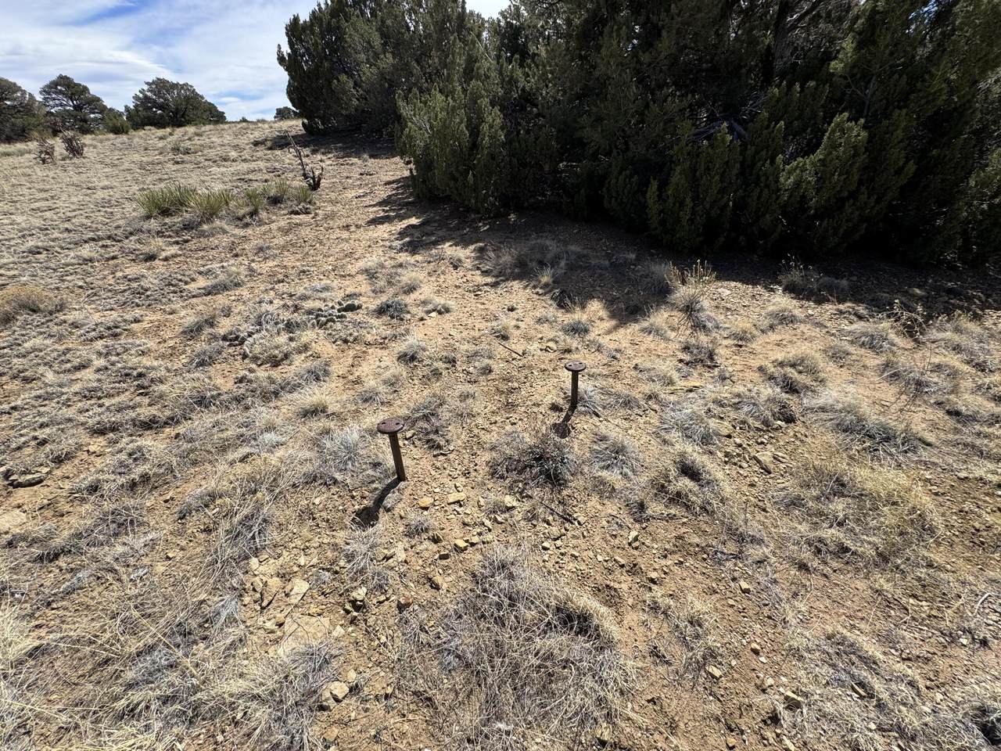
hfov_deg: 102.1
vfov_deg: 85.7
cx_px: 500
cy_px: 376
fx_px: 405
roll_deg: +1.7
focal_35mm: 14
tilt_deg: -32.5
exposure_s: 1/2083
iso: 50
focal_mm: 2.22
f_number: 2.2
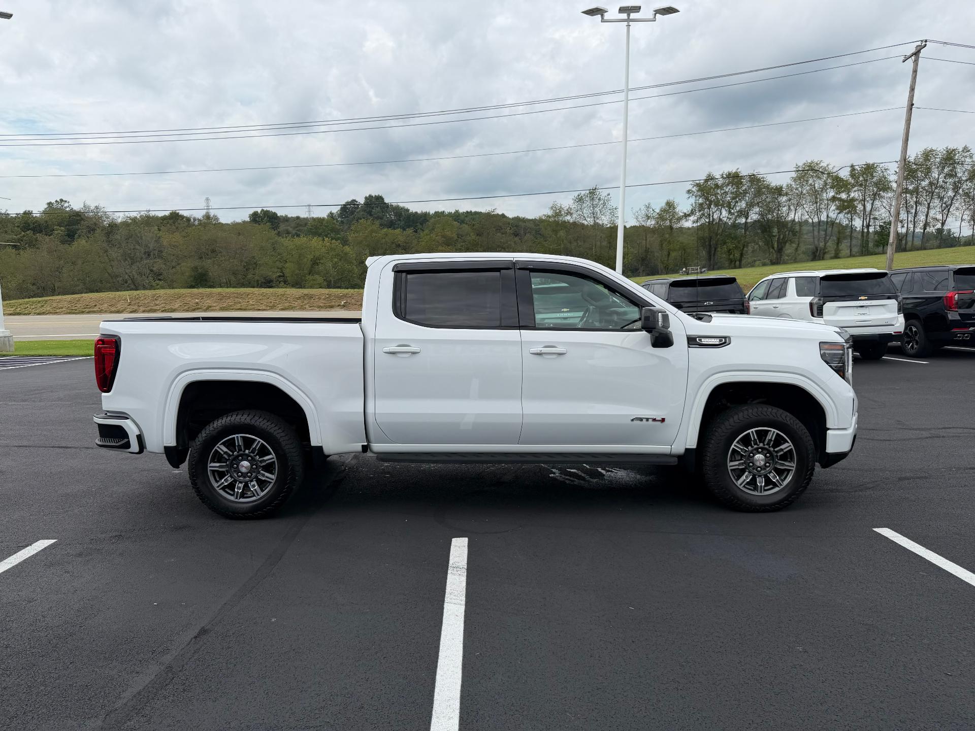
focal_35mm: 24
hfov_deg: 71.6
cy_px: 366
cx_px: 488
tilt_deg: -7.5
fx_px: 676
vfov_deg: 56.8
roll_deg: -0.3
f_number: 1.78
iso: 80
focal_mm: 6.76
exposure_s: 1/4975
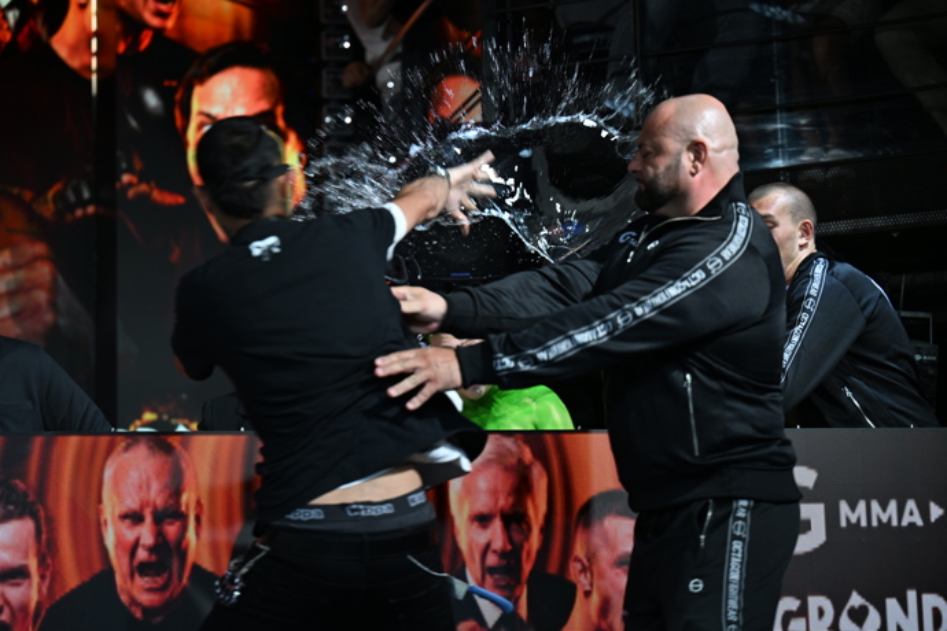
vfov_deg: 15.2
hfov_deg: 22.6
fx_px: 2367
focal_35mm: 90
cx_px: 474
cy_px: 316
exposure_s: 1/200
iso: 200
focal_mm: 90
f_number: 2.8
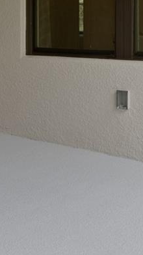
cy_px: -1
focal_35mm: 77
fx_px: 520
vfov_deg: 26.1
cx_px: -109
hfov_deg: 14.0
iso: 320
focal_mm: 12
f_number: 8
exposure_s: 1/60
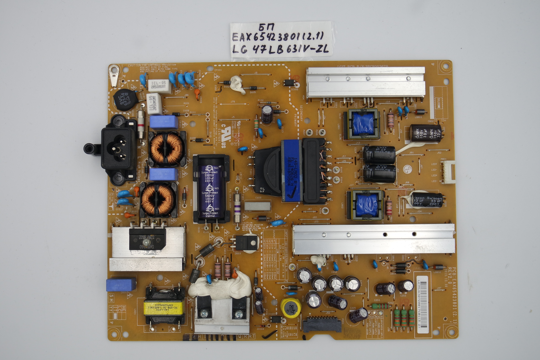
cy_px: 180
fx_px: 720
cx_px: 270
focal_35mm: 48
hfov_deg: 41.1
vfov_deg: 28.1
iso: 160
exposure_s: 1/125
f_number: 5
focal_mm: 18
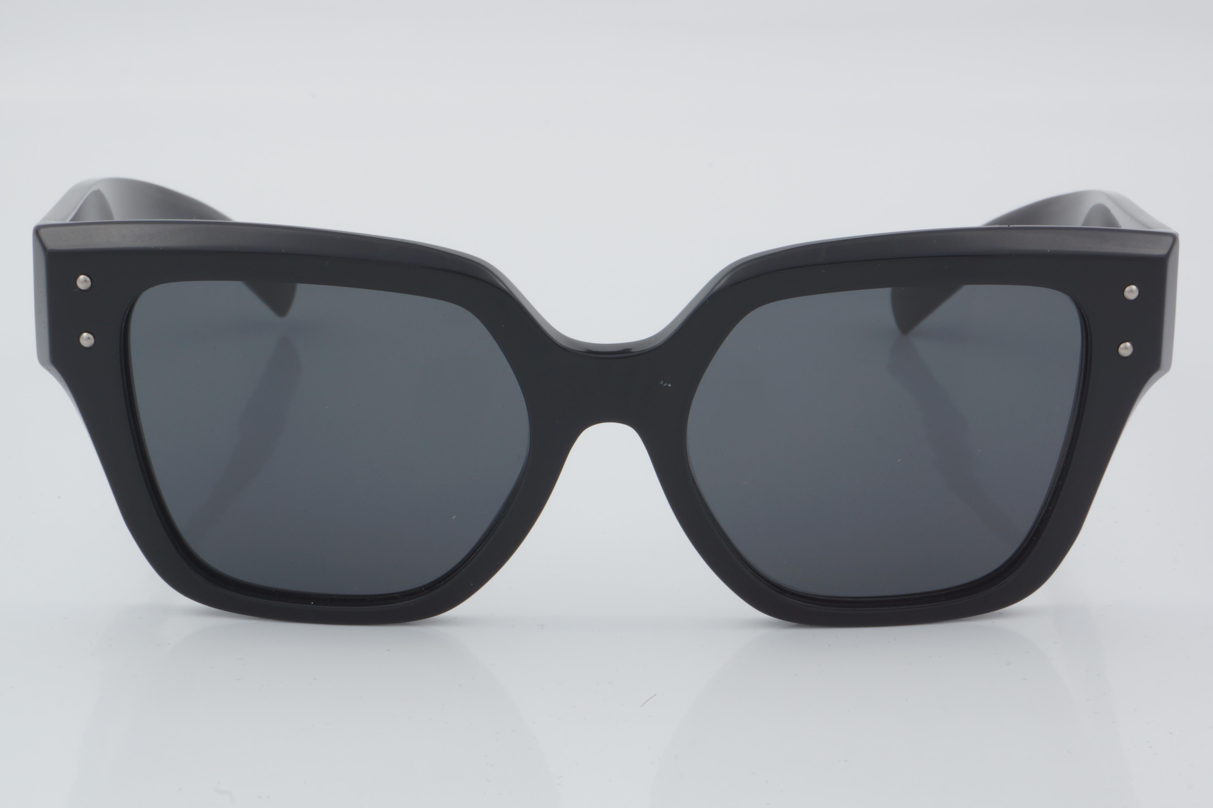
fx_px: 2780
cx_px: 606
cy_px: 404
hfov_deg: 24.6
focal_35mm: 82
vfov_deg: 16.6
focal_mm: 55
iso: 100
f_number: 32
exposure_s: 1/4
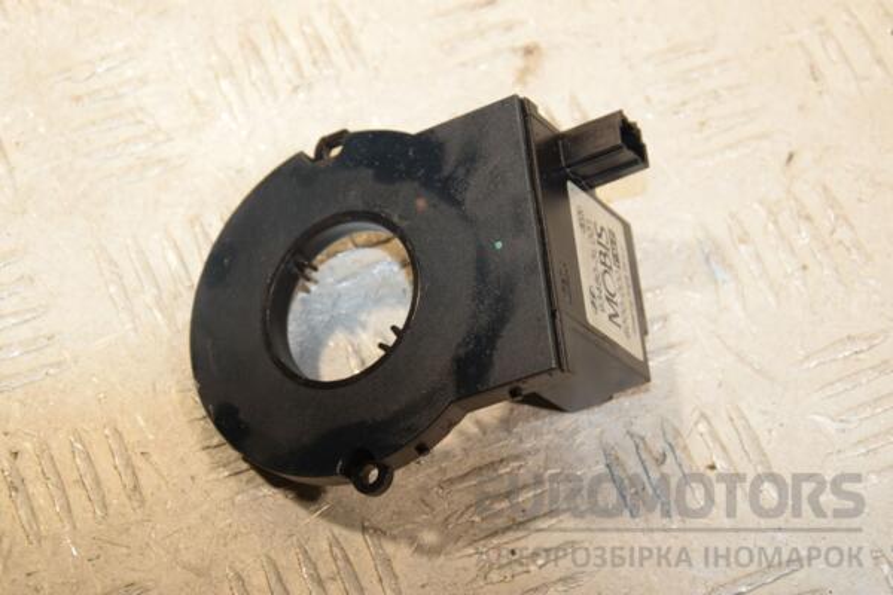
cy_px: 298
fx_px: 2790
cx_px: 446
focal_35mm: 112
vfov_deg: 12.2
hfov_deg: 18.2
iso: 1600
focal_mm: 75
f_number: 8
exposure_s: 1/200
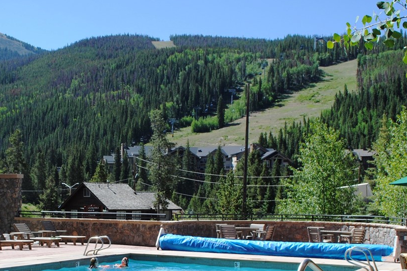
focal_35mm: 56
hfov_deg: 35.3
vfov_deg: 23.8
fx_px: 633
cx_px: 141
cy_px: 217
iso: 100
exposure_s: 1/200
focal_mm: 18
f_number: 7.1
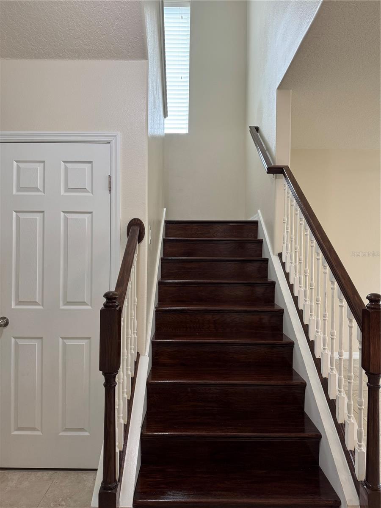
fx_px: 352
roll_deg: +0.4
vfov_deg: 71.6
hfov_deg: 56.8
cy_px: 254
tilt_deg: +0.4
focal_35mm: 24
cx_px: 190
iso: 160
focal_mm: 6.76
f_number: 1.78
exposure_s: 1/60
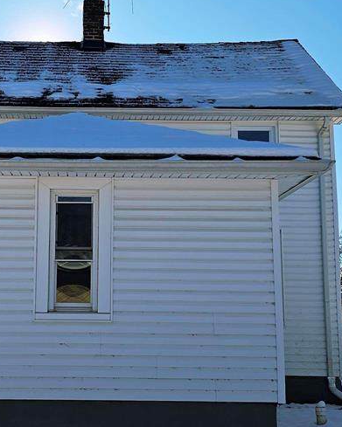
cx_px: 85
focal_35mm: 47
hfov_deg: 31.5
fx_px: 595
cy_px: 239
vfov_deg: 39.5
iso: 10
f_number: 1.7
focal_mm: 6.3
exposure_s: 1/1033
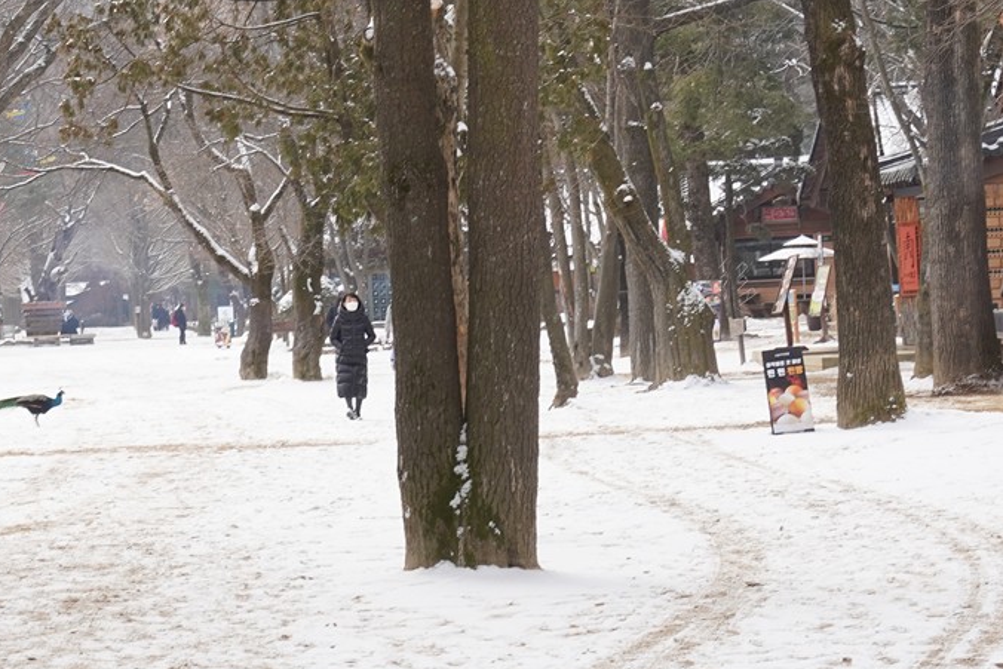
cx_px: 185
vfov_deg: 9.4
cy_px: 58
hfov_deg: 14.1
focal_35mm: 145
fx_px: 4040
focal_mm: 49
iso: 320
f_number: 11
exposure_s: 1/100
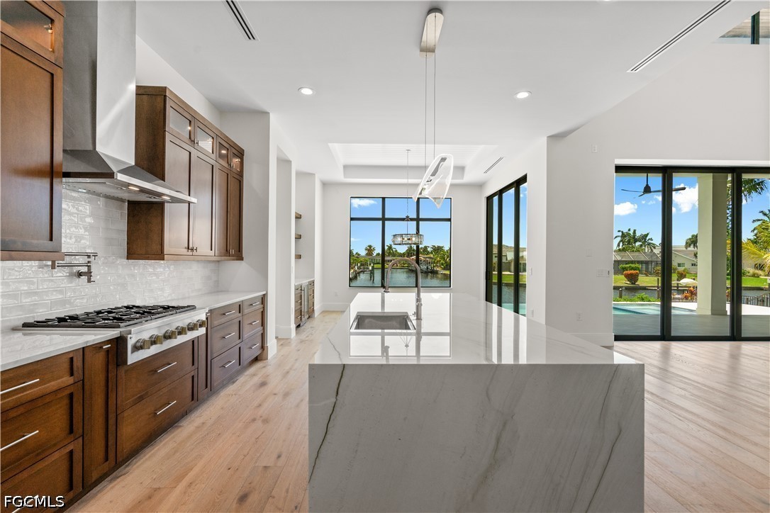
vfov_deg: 73.7
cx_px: 385
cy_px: 256
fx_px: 342
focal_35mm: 16
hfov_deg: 96.7
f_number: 8
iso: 400
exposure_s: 1/125
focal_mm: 16
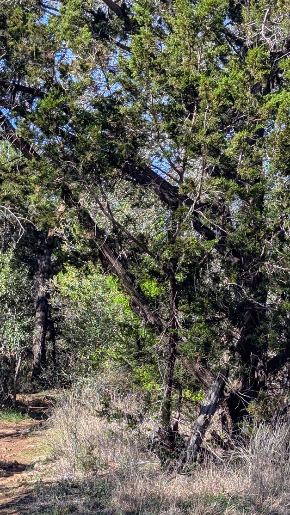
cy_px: 350
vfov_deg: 22.1
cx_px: 213
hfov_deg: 12.6
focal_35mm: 96
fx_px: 1312
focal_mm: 6.81
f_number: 1.85
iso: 52
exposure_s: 1/3040
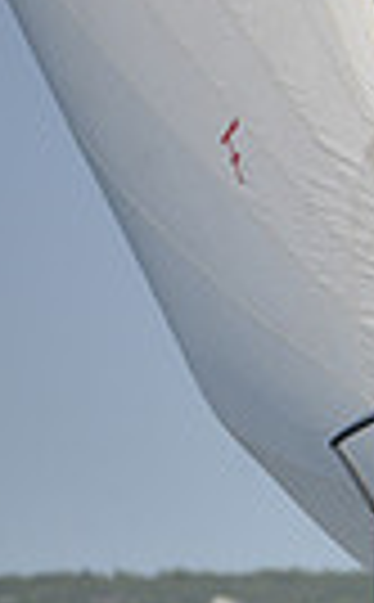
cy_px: 592
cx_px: 1271
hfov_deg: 1.5
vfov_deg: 2.5
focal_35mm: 841
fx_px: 13805
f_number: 7.1
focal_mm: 190
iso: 400
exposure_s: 1/1000
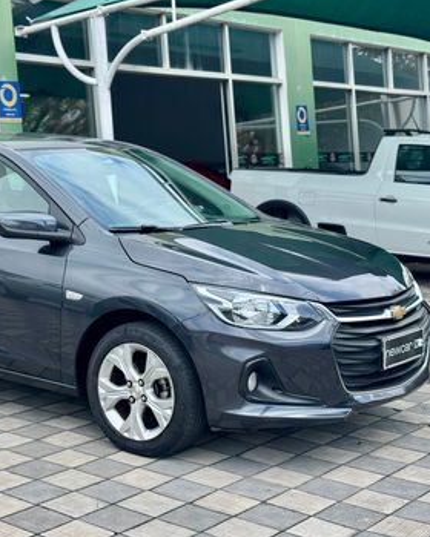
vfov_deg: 30.0
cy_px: 268
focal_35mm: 63
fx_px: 1002
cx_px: 103
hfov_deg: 23.9
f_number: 1.78
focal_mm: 6.76
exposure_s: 1/2110
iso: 64
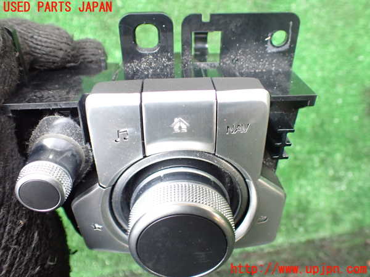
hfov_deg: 60.0
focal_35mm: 30
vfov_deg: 46.8
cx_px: 185
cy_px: 138
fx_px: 321
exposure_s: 1/60
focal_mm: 5.4
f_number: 2.3
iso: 800
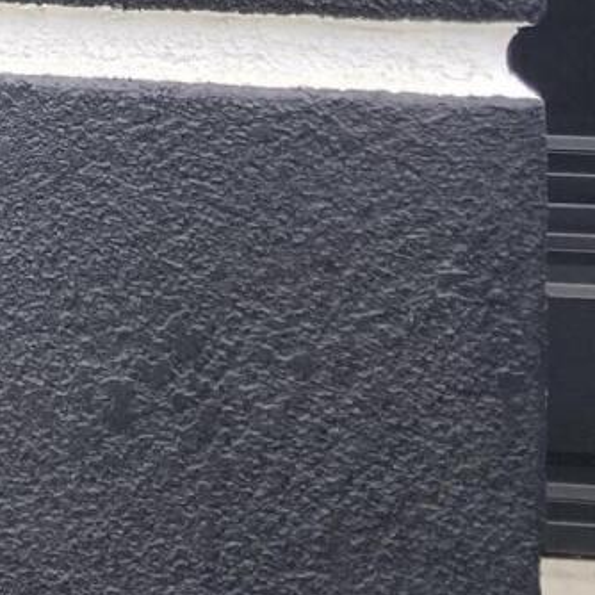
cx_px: -406
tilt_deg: +4.2
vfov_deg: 11.0
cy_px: -502
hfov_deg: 11.1
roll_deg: -0.6
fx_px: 2878
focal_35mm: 148
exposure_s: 1/873
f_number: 1.8
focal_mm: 3.99
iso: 20
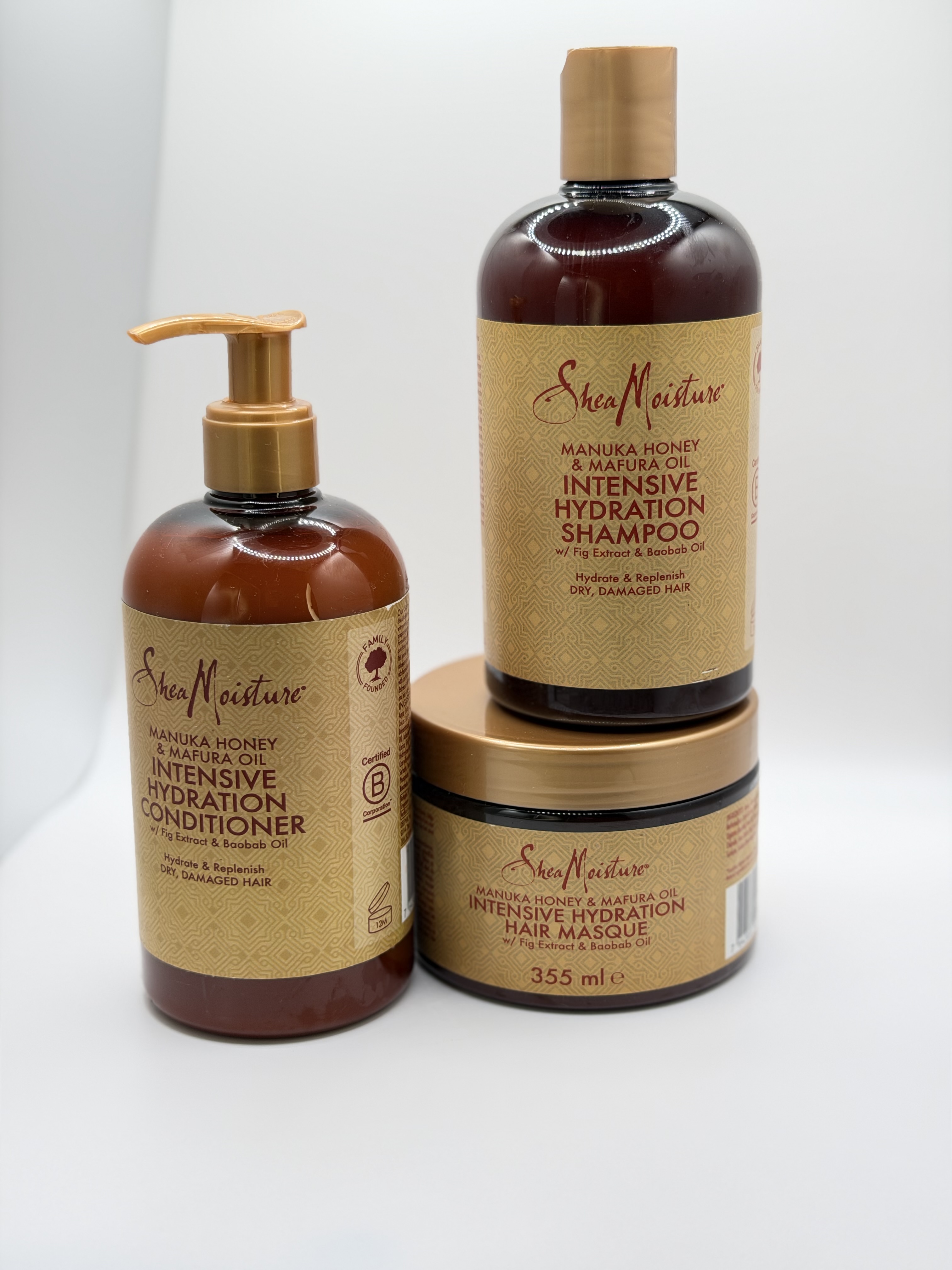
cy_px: 635
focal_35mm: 48
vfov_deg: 39.7
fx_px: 1760
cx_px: 476
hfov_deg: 30.3
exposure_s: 1/202
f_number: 1.78
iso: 64
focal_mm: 6.76
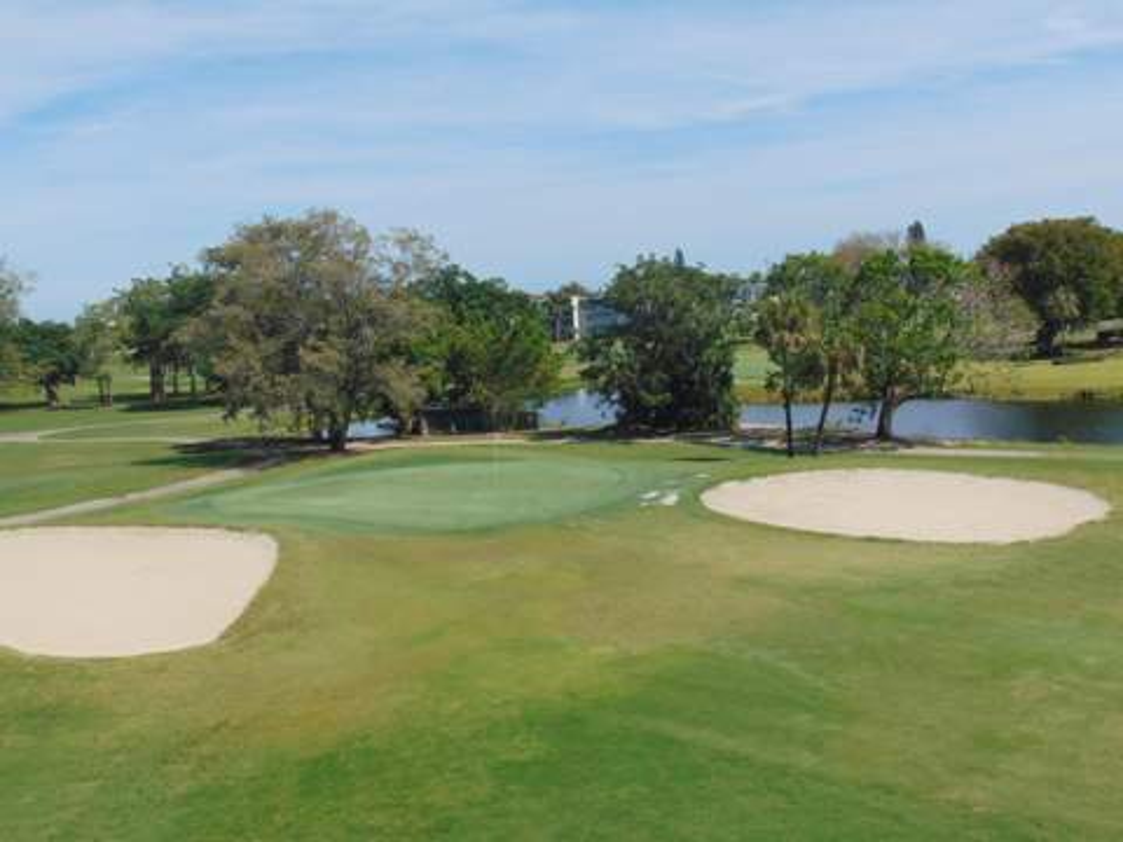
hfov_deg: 44.8
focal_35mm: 42
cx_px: 562
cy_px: 421
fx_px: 1363
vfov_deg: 34.3
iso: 80
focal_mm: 7.6
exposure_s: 1/160
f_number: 8.7
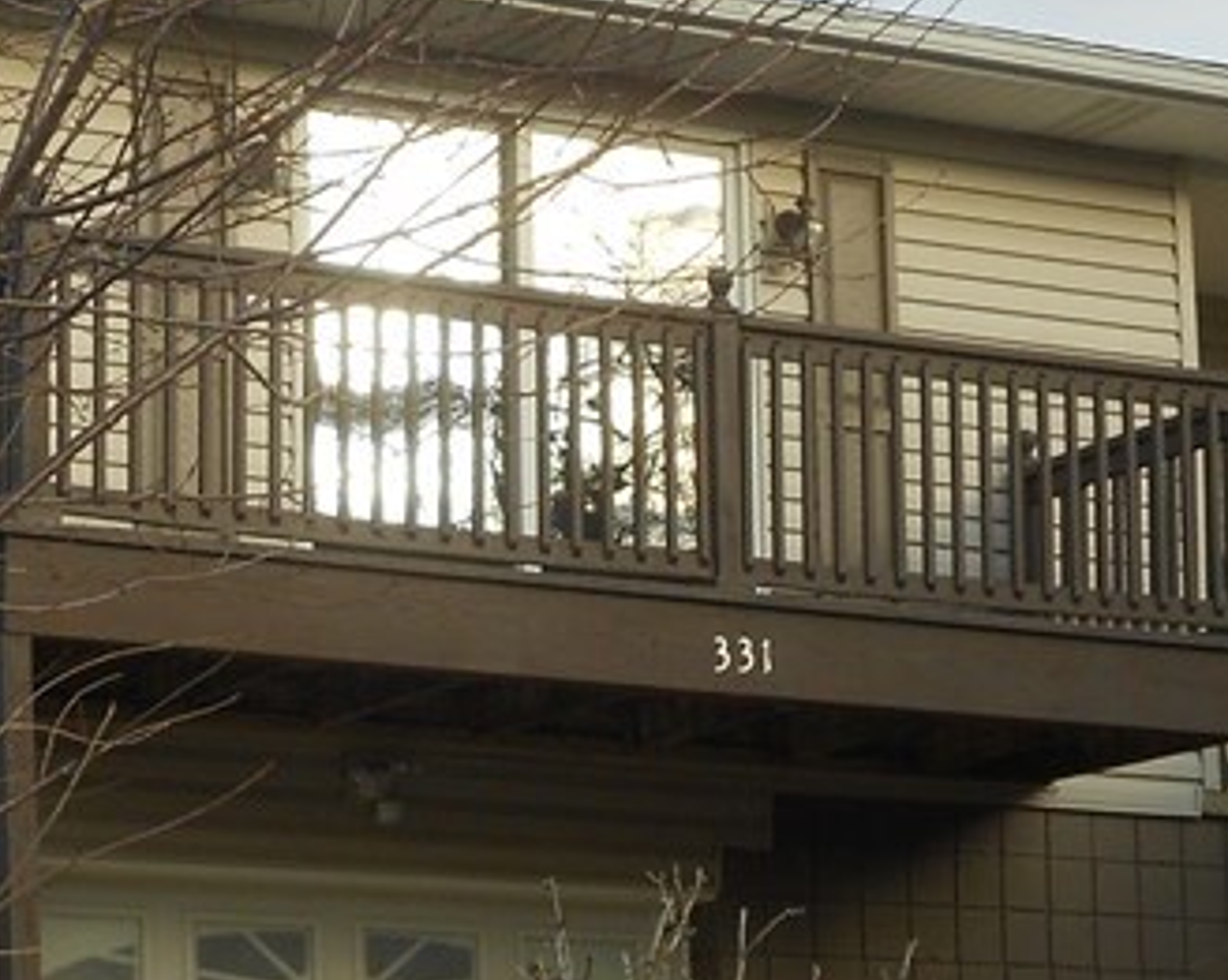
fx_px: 4758
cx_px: 356
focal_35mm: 131
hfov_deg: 14.7
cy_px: 602
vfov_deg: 11.8
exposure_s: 1/250
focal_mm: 7.7
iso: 80
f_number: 4.2
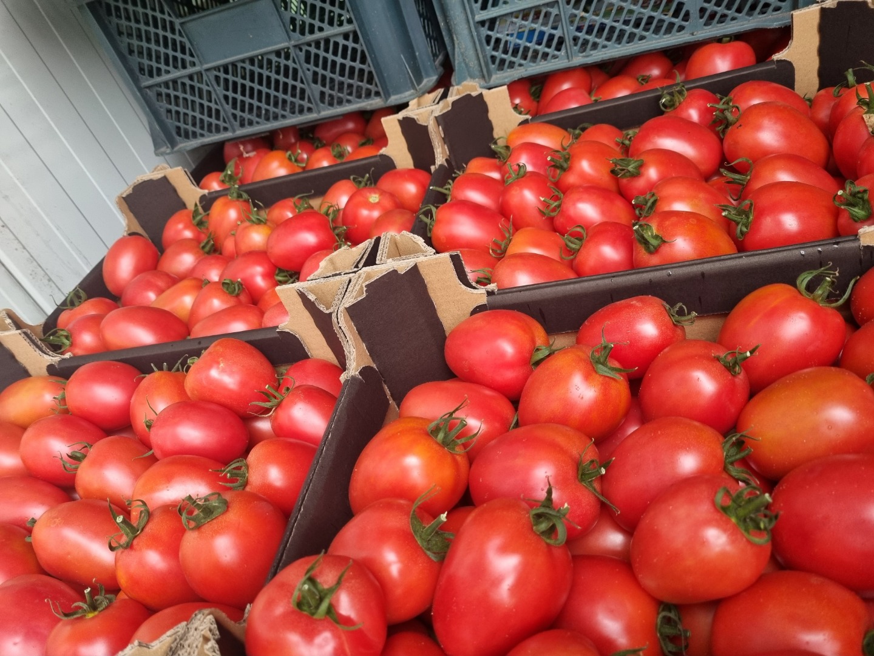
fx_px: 656
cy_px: 328
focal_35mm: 26
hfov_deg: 67.3
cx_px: 437
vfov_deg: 53.1
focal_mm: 5.4
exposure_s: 1/100
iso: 250
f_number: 1.8
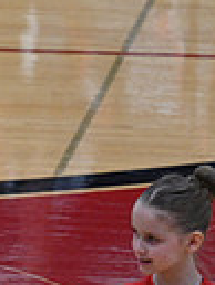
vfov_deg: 2.5
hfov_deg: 1.9
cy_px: 207
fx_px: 6622
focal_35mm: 801
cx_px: -359
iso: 4000
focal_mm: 185
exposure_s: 1/400
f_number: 4
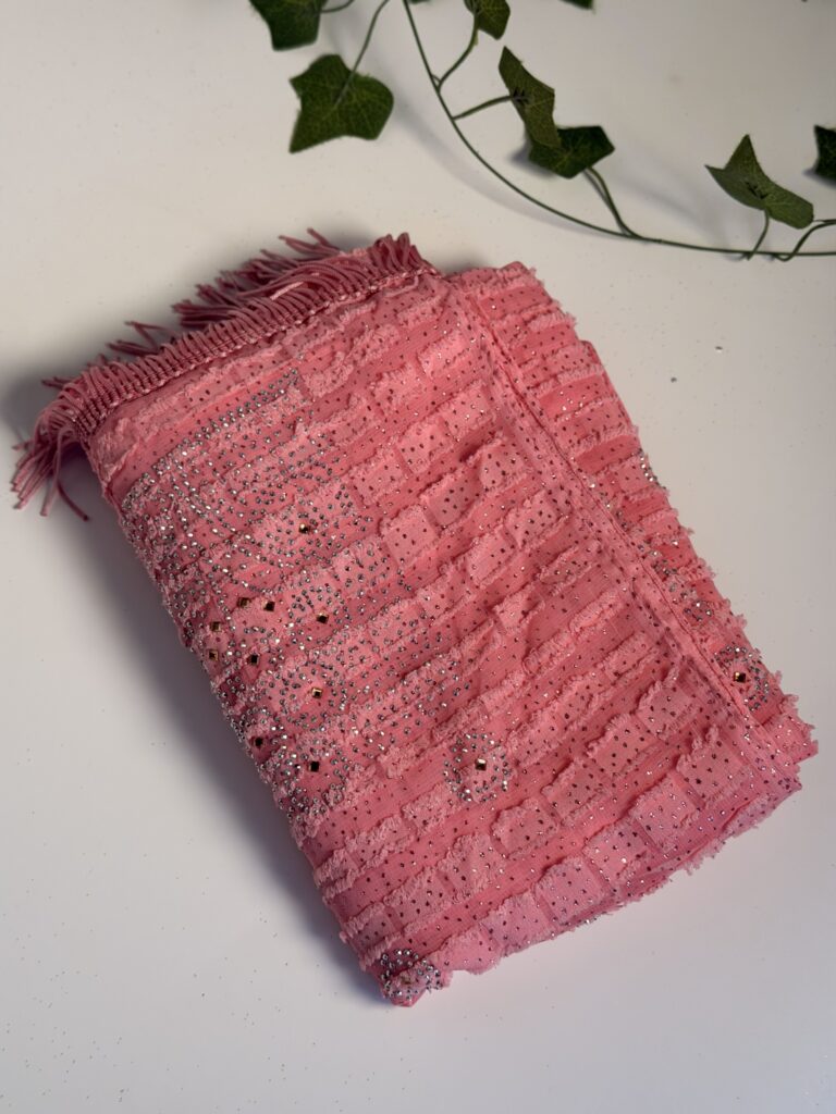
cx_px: 418
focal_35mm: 48
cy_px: 557
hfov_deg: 30.3
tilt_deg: -67.2
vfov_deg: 39.7
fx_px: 1546
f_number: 1.78
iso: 64
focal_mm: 6.76
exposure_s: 1/534
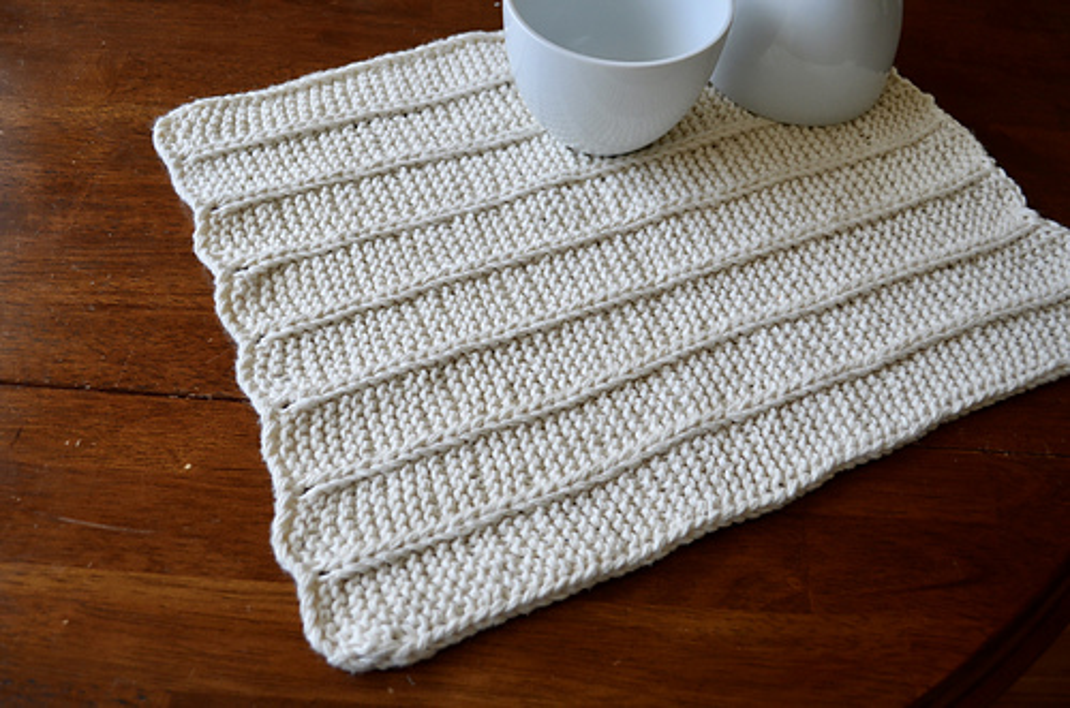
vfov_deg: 39.8
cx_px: 535
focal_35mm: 33
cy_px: 354
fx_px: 979
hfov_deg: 57.3
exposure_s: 1/80
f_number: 4.5
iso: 400
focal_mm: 22
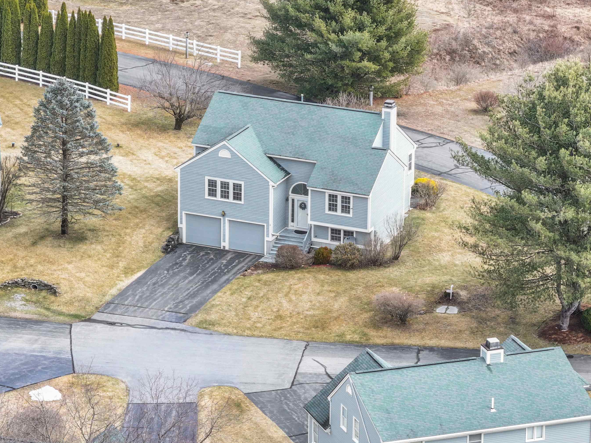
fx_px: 3244
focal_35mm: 190
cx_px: 281
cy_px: 206
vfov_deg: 7.8
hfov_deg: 10.4
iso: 100
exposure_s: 1/100
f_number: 3.4
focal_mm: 30.71
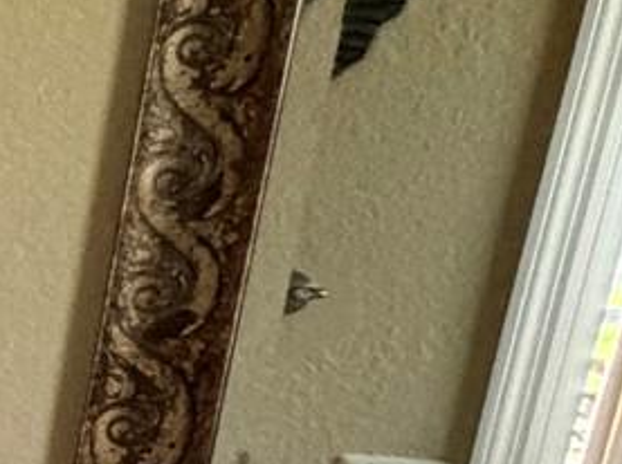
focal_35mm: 81
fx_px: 1454
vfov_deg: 16.9
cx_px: -1010
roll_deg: +0.0
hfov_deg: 13.5
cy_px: 646
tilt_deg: -14.7
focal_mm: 2.22
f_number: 2.2
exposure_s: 1/60
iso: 400
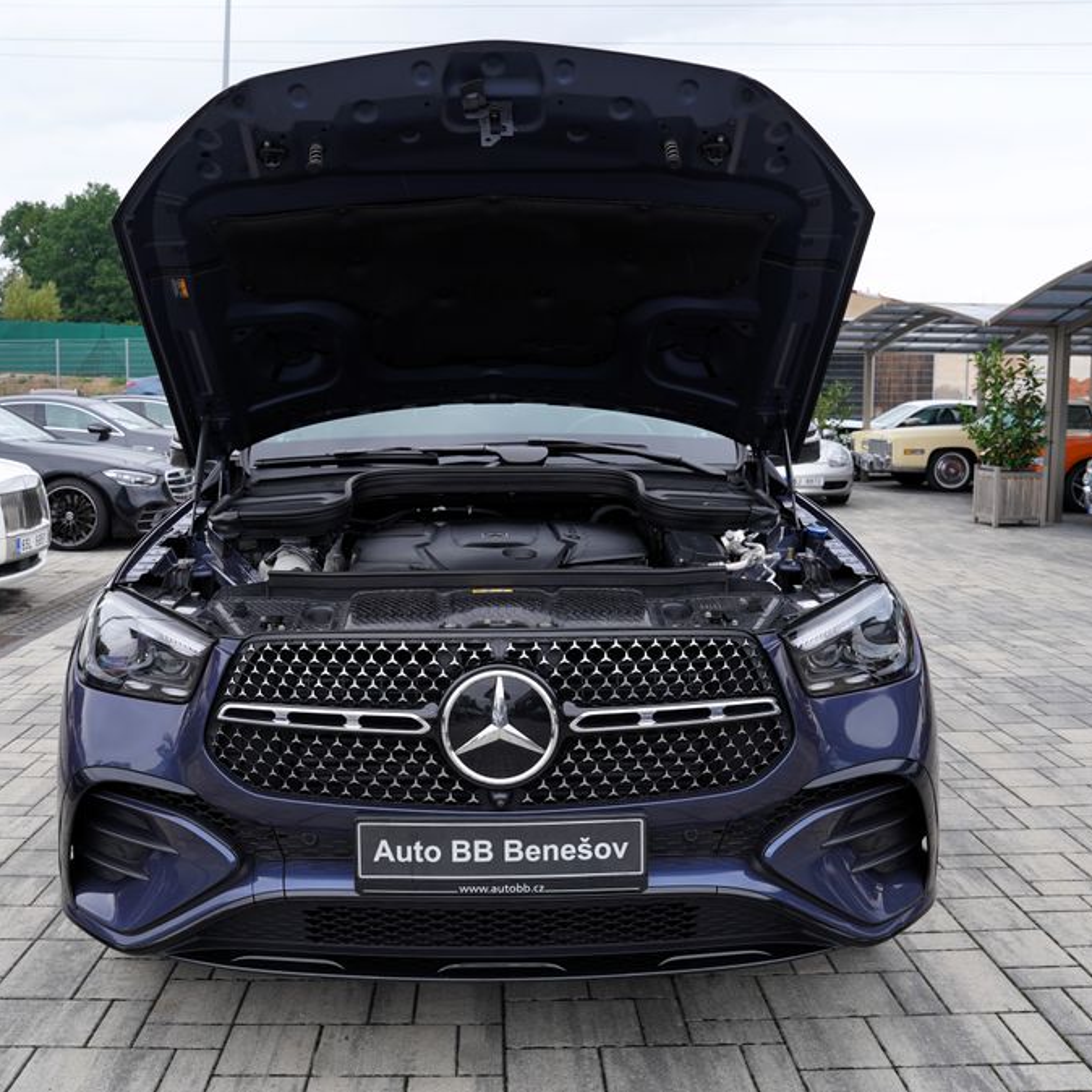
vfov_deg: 52.5
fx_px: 1106
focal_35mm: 31
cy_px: 541
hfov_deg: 52.4
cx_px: 489
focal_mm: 24
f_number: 5.6
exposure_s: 1/125
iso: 100
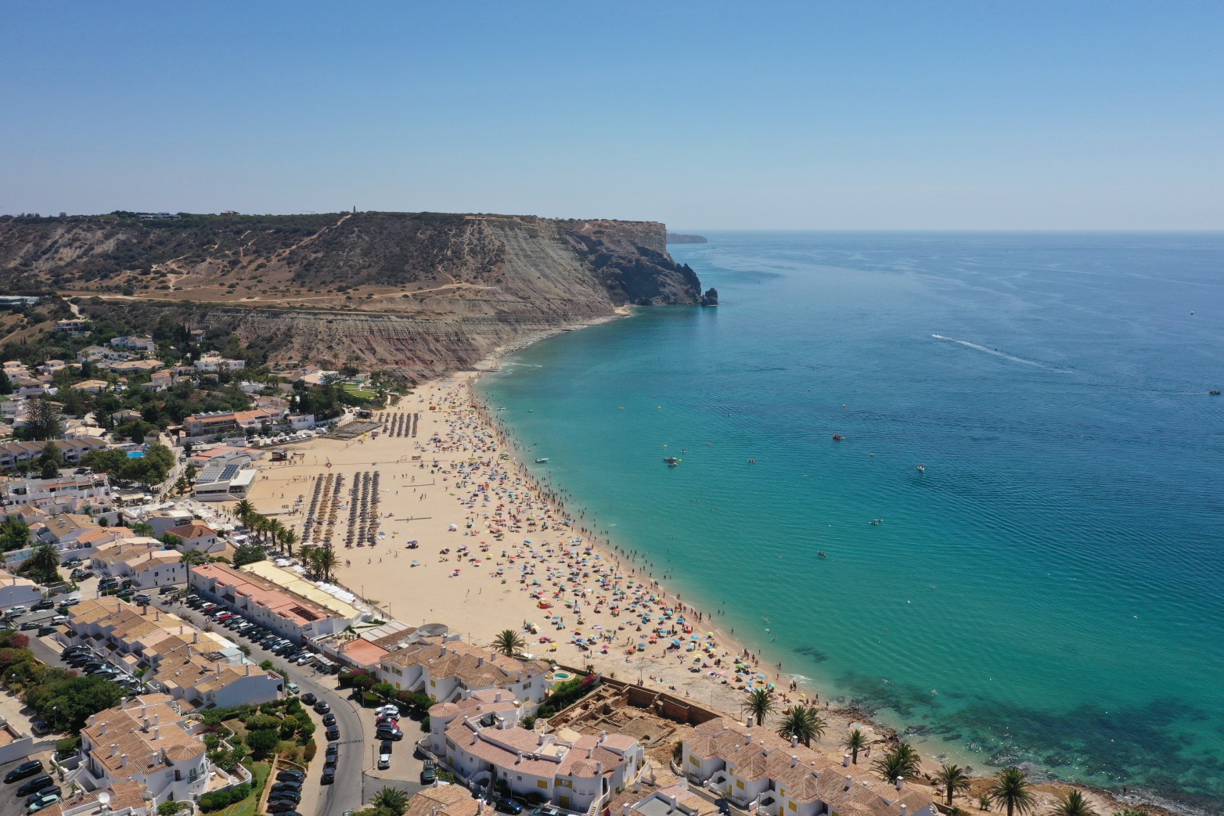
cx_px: 620
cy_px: 398
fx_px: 986
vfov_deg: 45.0
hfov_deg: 63.7
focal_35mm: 29
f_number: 6.3
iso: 100
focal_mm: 10.26
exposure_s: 1/640
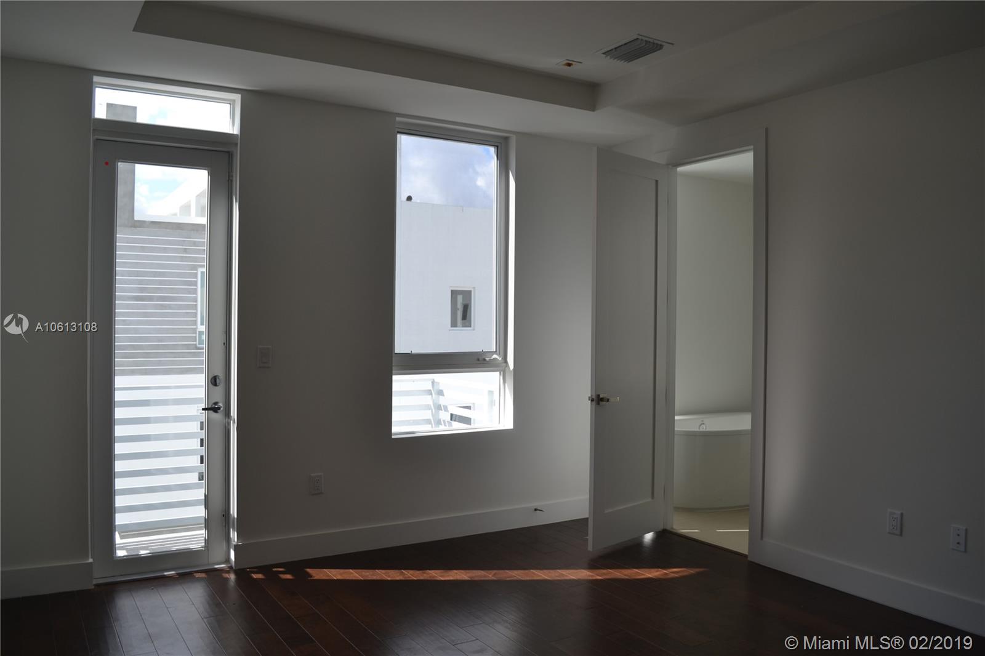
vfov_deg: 47.9
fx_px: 739
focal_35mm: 27
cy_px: 328
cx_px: 492
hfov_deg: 67.4
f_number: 5.6
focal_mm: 18
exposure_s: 1/125
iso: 100
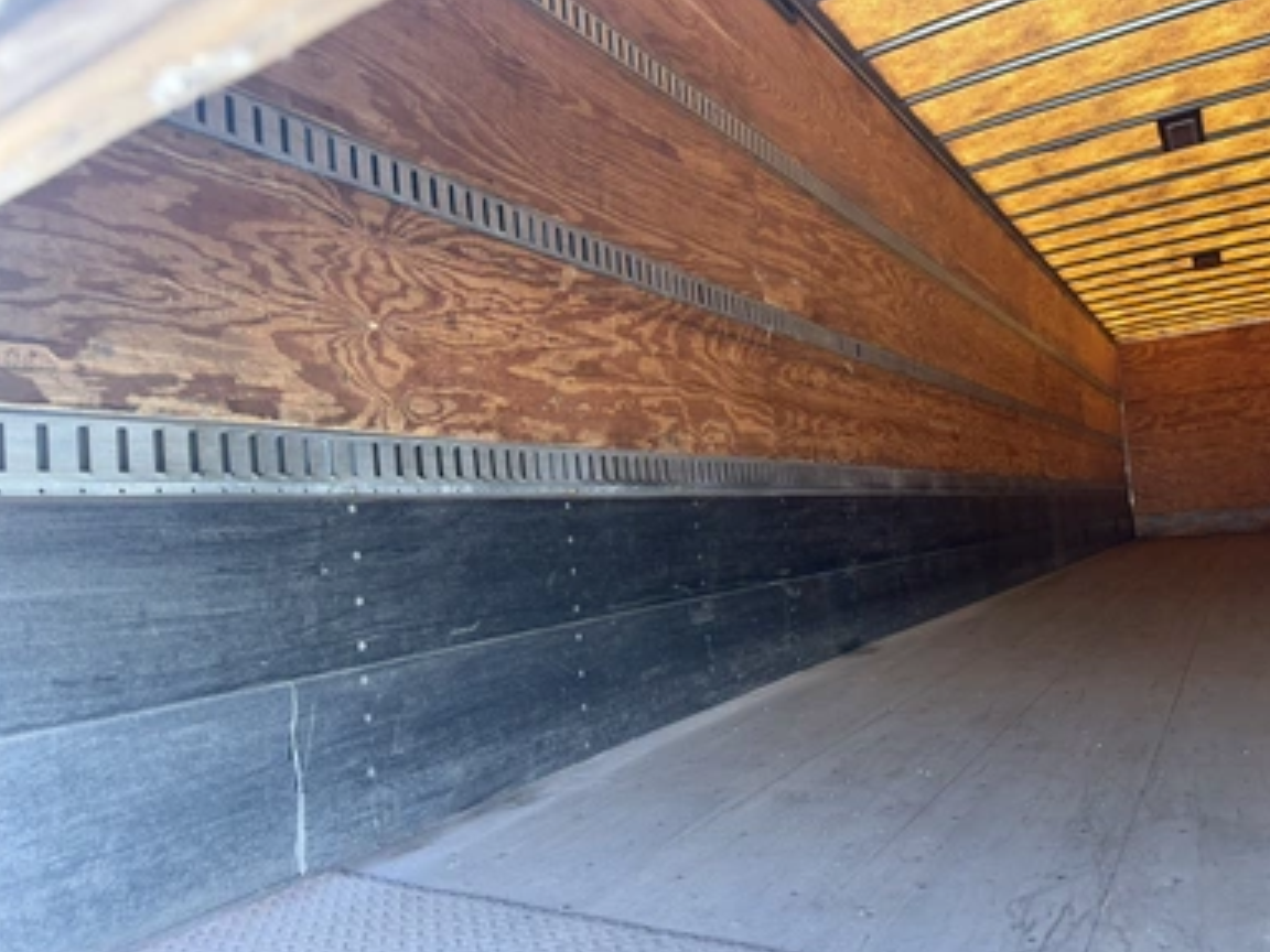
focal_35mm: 25
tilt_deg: +3.3
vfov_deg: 54.9
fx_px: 917
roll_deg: +5.3
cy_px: 483
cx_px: 642
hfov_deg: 69.4
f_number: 1.78
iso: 200
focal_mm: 6.76
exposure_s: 1/98
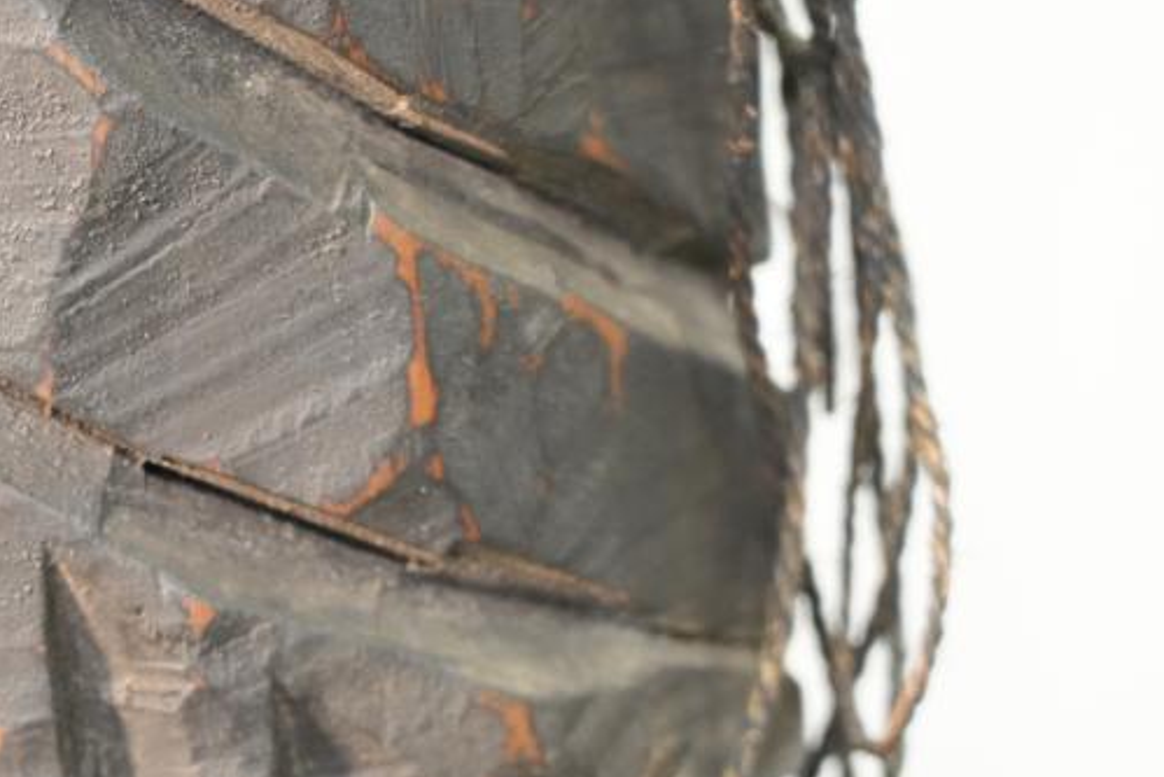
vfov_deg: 6.0
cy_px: 340
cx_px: -47
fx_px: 7374
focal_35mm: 228
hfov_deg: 9.0
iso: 5000
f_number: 4
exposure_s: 1/125
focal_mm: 105
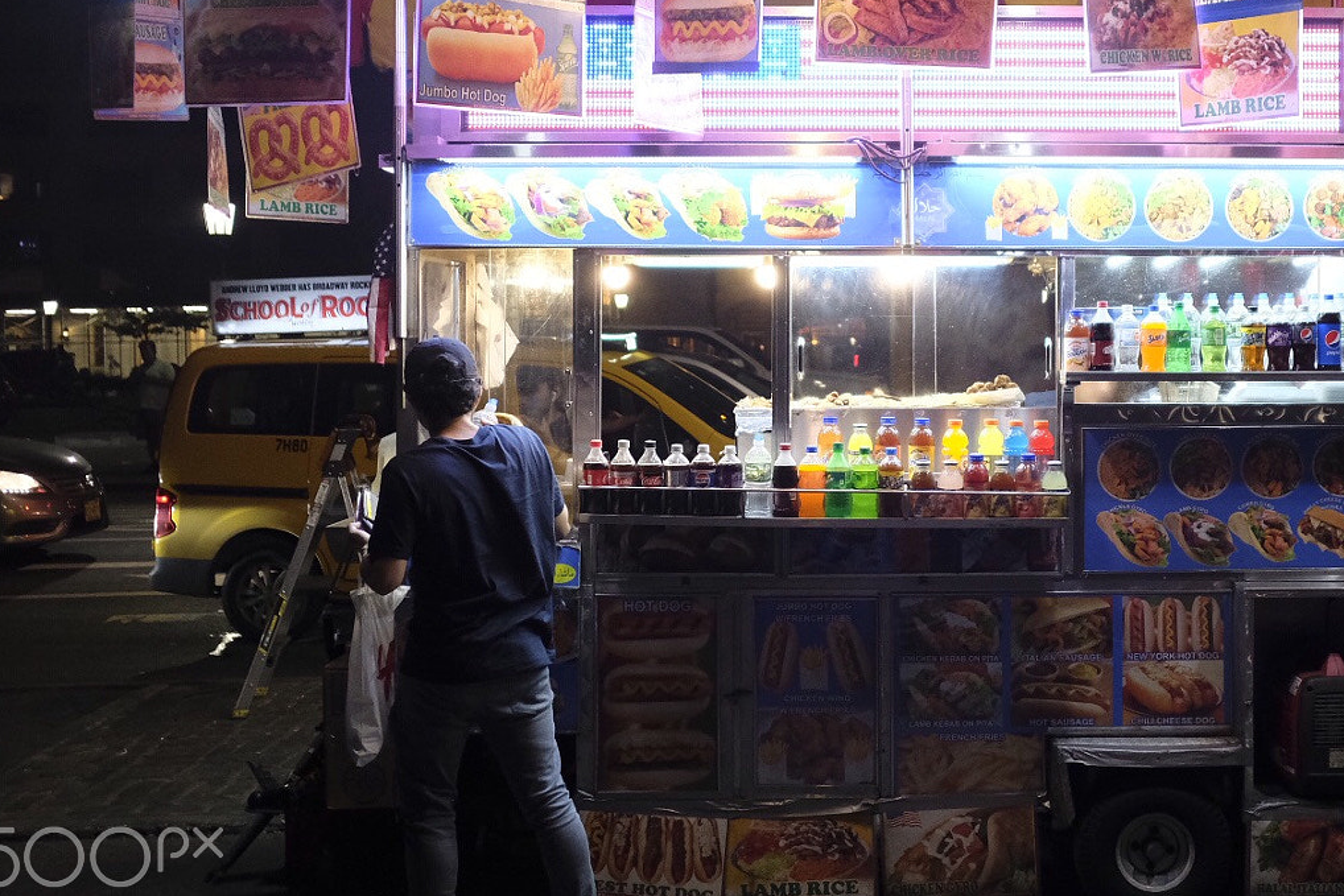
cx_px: 952
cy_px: 327
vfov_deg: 24.5
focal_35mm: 55
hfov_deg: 35.7
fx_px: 2053
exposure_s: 1/320
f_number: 2
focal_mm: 23
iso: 2000
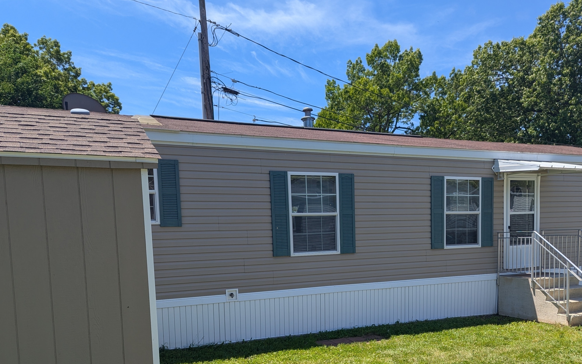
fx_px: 492
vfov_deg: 39.8
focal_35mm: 31
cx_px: 336
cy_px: 261
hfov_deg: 60.9
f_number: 1.85
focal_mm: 6.81
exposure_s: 1/1664
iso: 47
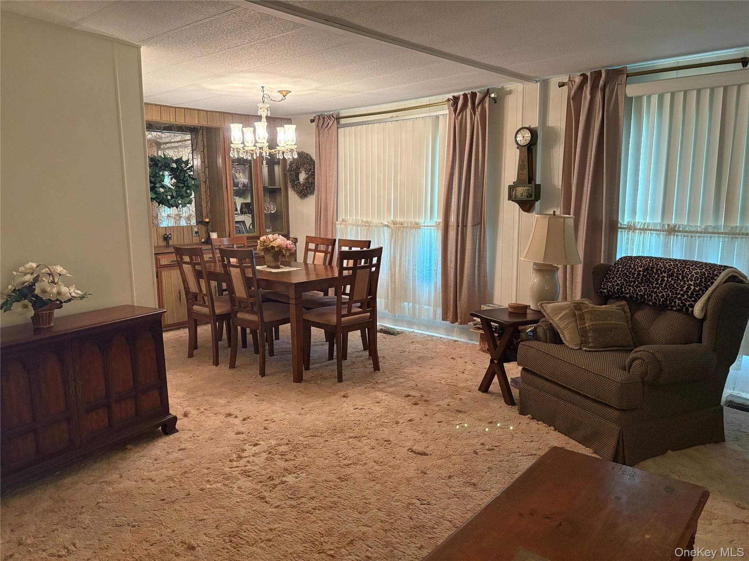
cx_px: 374
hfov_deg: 67.3
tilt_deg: -7.7
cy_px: 280
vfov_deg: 53.1
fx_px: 563
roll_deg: -0.1
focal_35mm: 26
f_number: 1.6
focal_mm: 5.96
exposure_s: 1/60
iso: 400
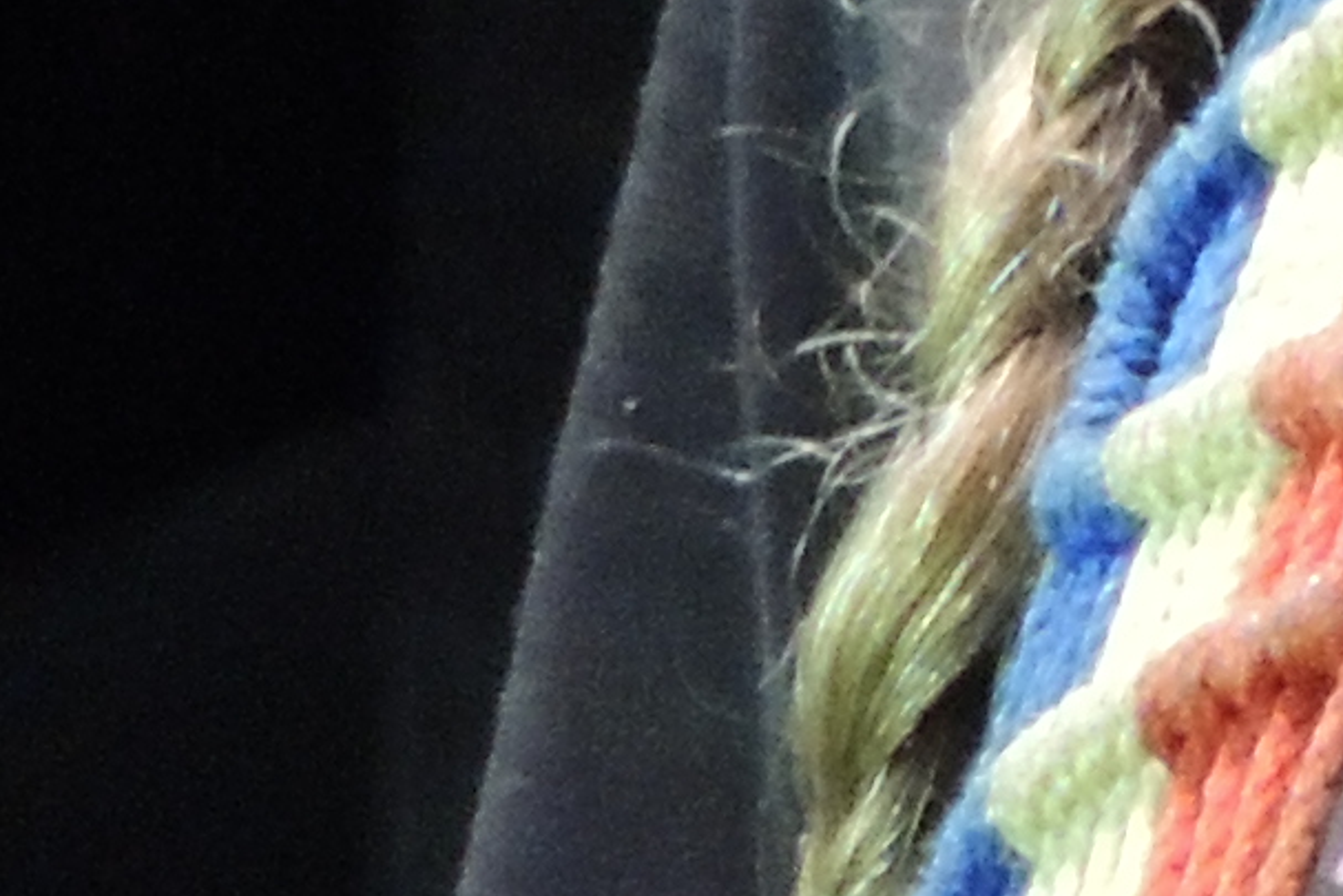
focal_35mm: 5526
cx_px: 2752
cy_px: -1628
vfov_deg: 0.2
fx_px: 206187
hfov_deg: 0.4
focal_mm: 124.8
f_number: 5
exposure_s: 1/30
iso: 1000
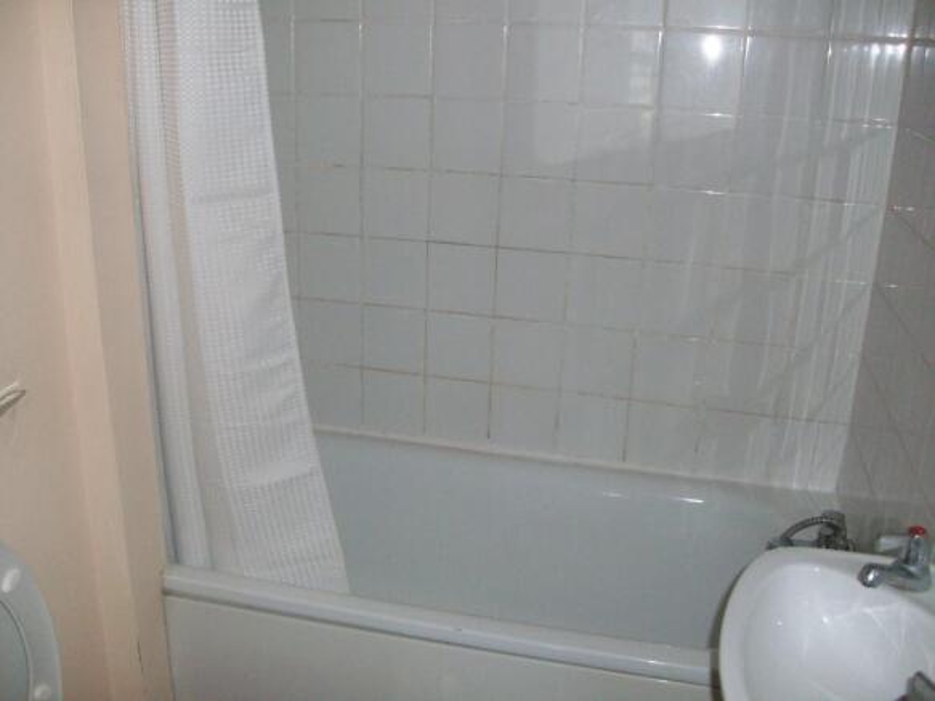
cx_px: 468
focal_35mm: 34
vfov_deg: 41.8
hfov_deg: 54.0
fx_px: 918
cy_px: 350
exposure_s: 1/60
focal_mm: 5.7
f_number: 2.8
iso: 160
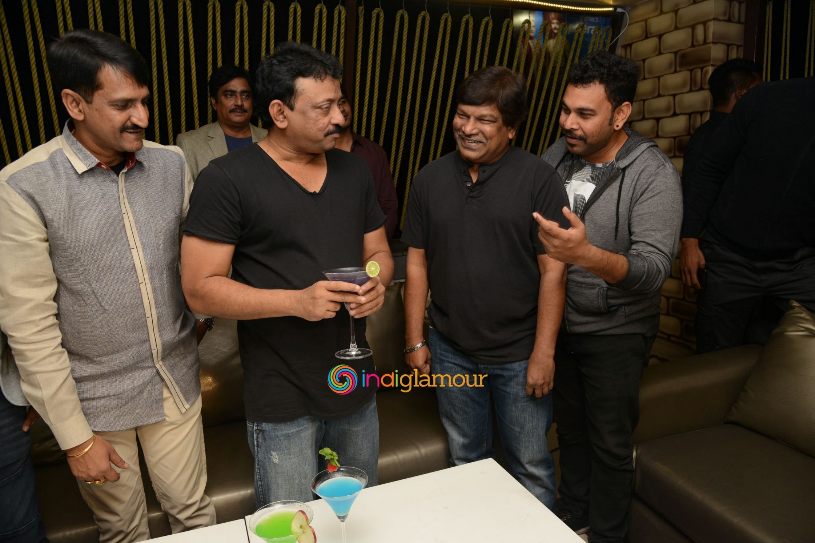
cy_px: 272
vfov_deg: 53.1
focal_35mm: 24
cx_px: 408
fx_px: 543
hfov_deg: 73.8
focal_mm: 24
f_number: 5.6
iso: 800
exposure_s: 1/125
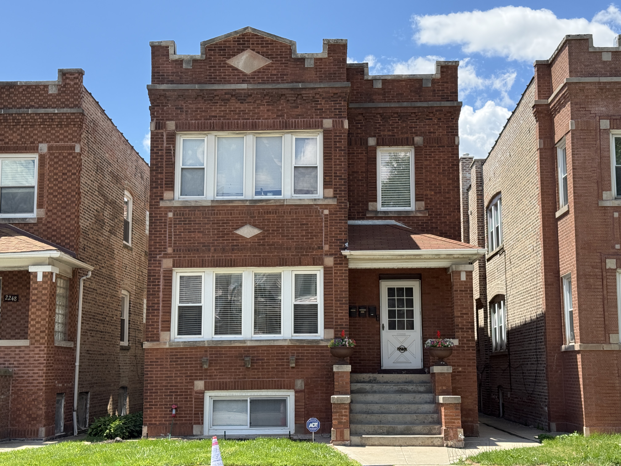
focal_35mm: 48
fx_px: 861
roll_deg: -0.3
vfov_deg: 30.3
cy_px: 233
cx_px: 310
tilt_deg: +9.6
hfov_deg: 39.7
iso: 100
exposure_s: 1/2865
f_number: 1.78
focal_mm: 6.76
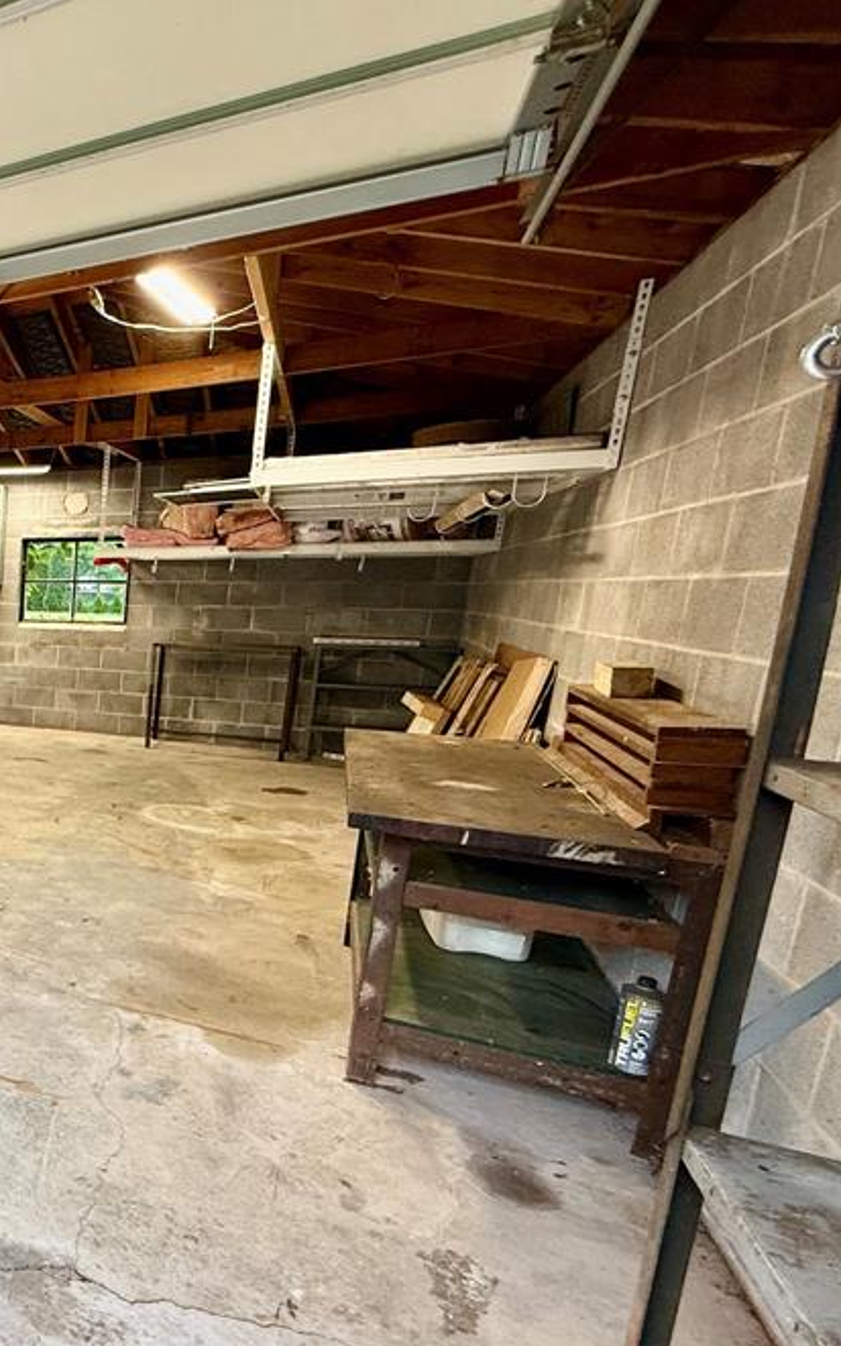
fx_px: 844
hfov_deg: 37.7
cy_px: 749
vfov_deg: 76.9
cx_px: -200
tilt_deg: -11.2
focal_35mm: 23
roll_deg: -0.2
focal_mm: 2.22
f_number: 2.2
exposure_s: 1/120
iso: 200
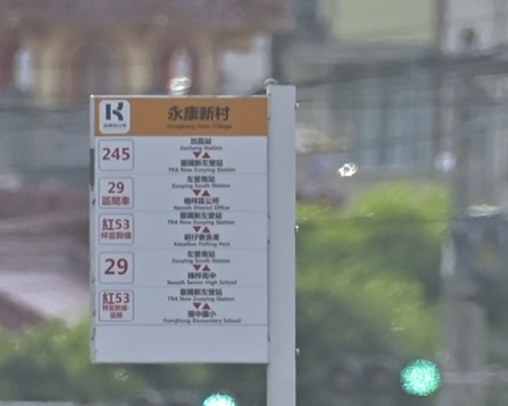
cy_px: 735
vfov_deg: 0.7
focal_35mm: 2213
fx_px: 33264
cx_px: 698
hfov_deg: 0.9
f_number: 8
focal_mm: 400
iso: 800
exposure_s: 1/4000
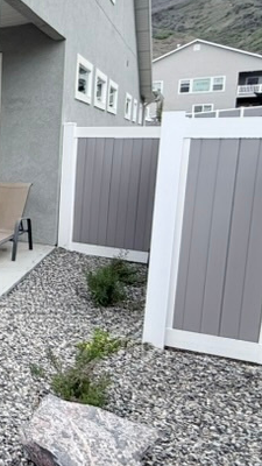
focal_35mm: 39
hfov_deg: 19.0
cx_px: -259
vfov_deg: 51.5
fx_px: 482
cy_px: 202
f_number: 2.2
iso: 50
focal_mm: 2.22
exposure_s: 1/970
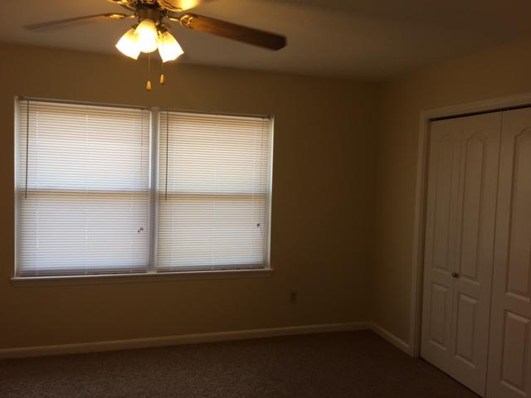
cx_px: 266
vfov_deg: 48.2
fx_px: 445
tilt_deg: -3.1
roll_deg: -1.3
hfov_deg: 61.7
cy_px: 199
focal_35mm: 29
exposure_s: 1/120
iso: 40
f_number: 2.2
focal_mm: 4.15
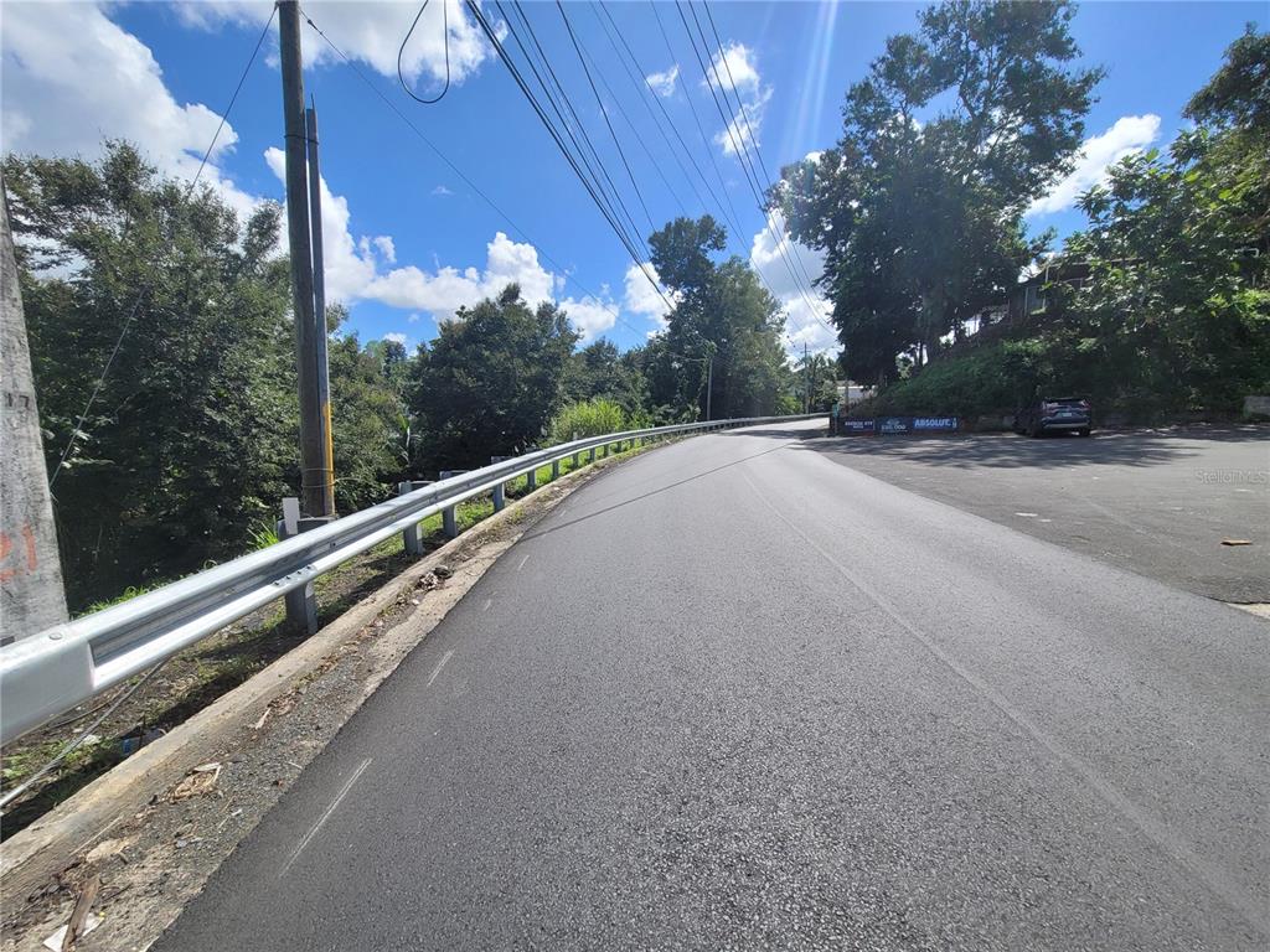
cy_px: 476
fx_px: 477
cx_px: 635
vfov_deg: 89.9
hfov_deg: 106.2
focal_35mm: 13
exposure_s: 1/2210
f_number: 2.2
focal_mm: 2.2
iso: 64
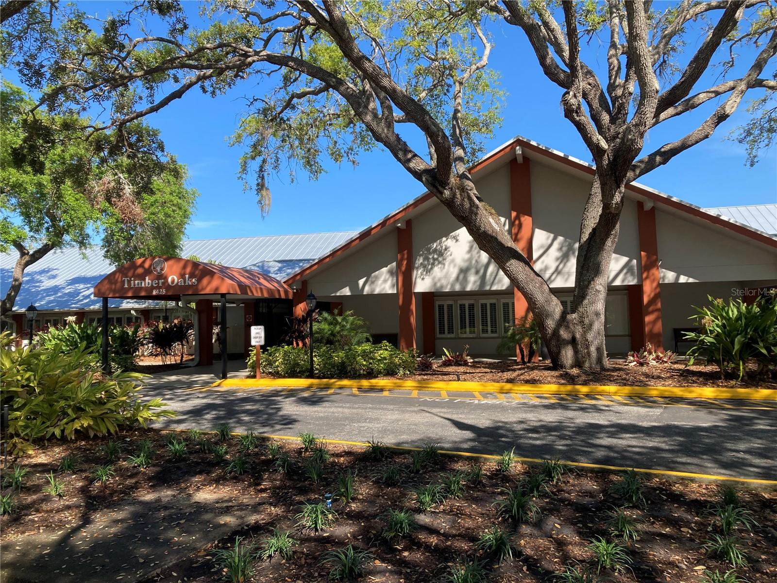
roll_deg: +1.4
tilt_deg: +5.0
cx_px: 388
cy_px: 292
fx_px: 628
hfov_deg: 63.4
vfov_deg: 49.7
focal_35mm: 28
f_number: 1.8
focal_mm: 3.99
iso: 20
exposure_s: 1/960
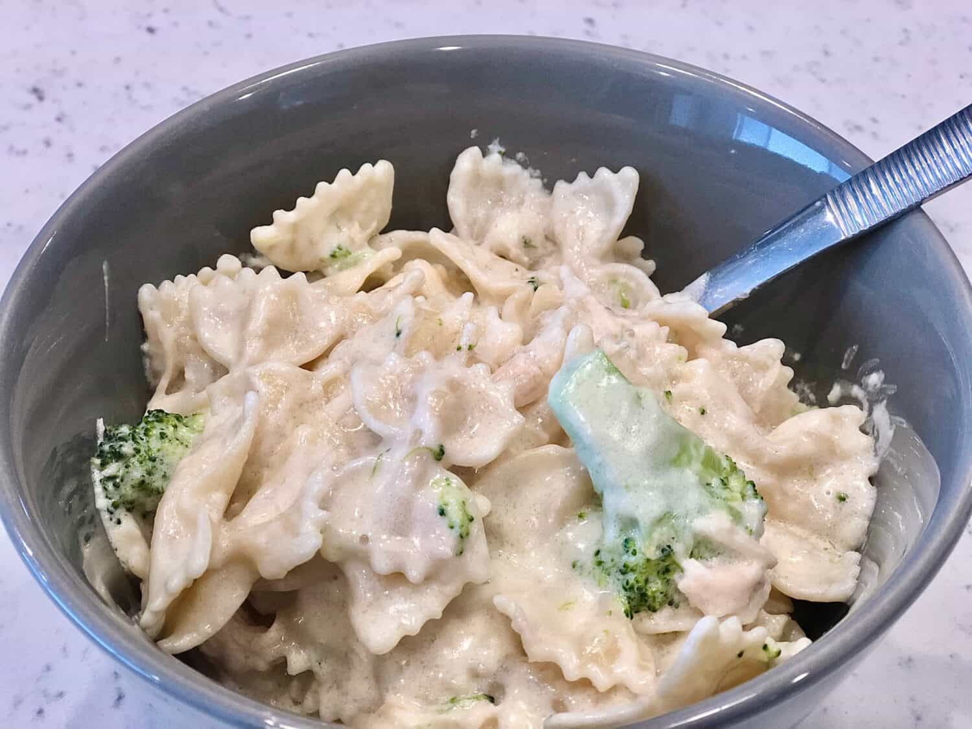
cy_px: 364
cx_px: 486
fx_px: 1601
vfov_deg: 25.7
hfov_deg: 33.8
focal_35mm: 57
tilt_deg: -45.9
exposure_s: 1/30
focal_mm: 6.6
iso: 50
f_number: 2.8
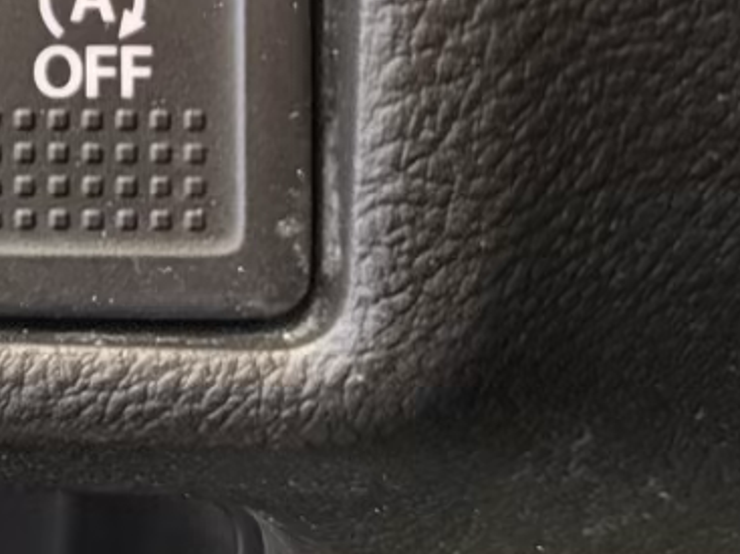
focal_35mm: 112
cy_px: -124
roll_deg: -0.8
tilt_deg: -2.1
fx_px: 2393
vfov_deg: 12.9
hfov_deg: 15.8
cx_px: -439
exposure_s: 1/60
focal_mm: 6.76
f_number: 1.78
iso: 500
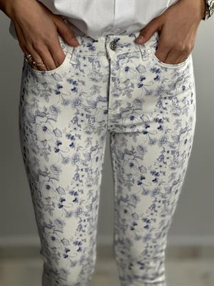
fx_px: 634
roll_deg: +0.1
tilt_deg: -23.1
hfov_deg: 19.1
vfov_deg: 25.3
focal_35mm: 77
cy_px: 143
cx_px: 107
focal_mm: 9
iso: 160
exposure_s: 1/100
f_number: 2.8
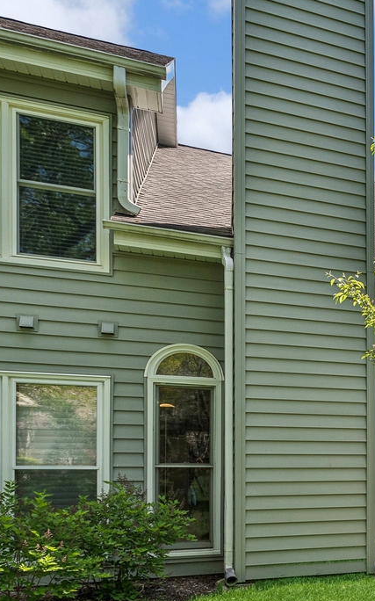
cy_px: 277
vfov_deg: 48.2
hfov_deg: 23.2
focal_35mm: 41
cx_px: 603
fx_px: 671
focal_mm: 17
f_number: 9
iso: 200
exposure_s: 1/250
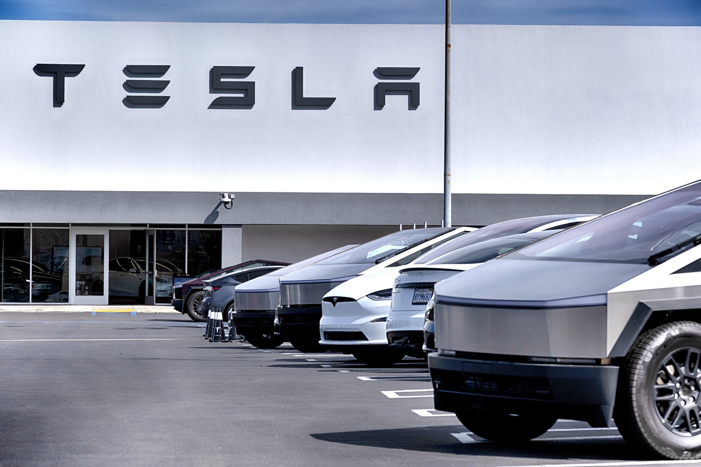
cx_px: 350
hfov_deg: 11.5
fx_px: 3485
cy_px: 234
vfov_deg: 7.7
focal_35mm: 179
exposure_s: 1/1000
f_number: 8
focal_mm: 119.2
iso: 200
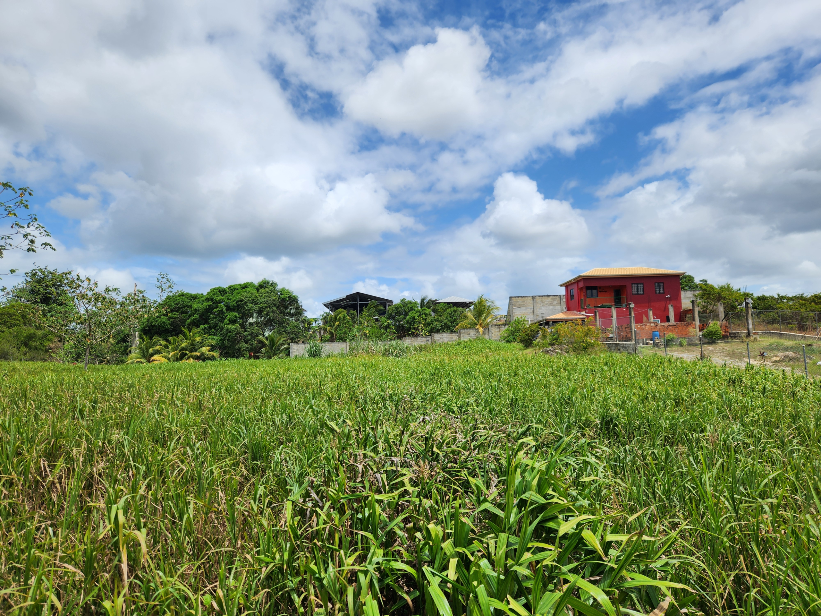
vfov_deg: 58.9
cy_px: 308
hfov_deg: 73.9
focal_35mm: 23
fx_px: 545
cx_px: 410
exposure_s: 1/2985
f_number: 1.8
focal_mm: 5.4
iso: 20
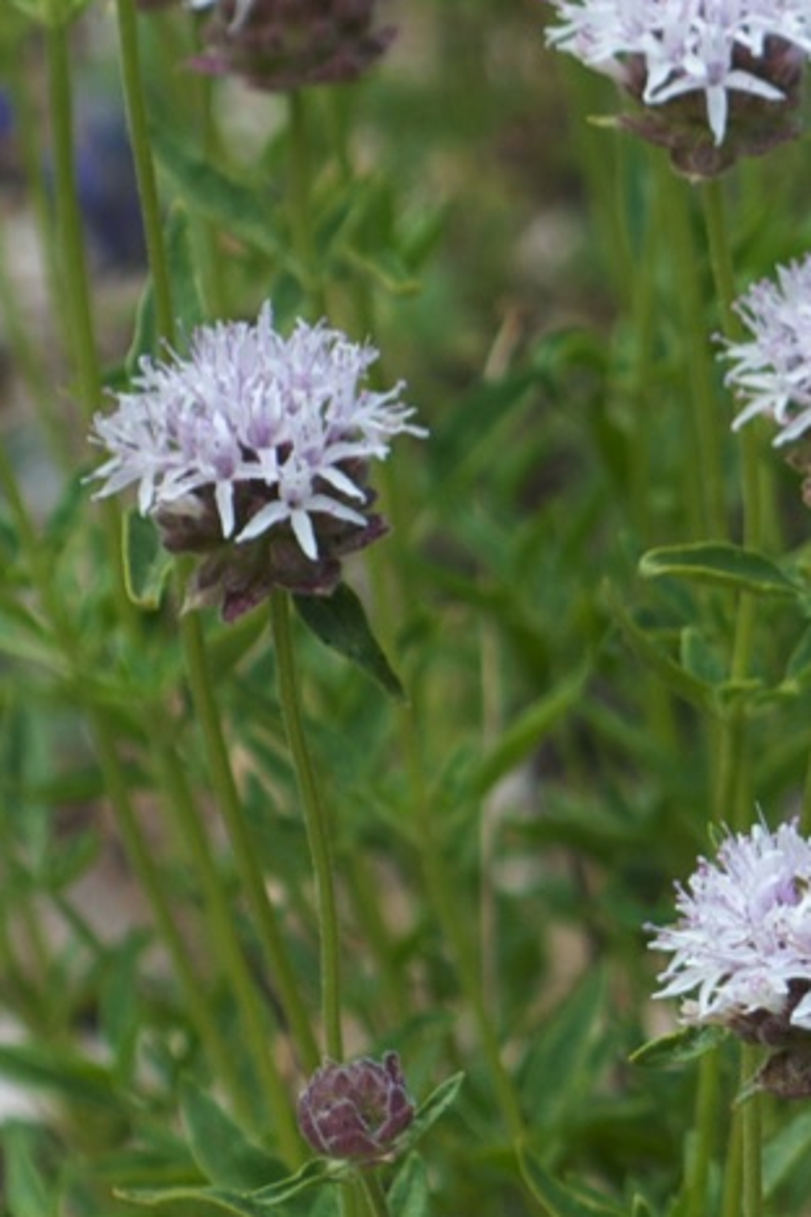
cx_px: 1658
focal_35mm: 346
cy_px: 251
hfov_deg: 3.9
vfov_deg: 6.0
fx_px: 11691
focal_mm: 60
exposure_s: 1/200
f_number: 6.3
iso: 100
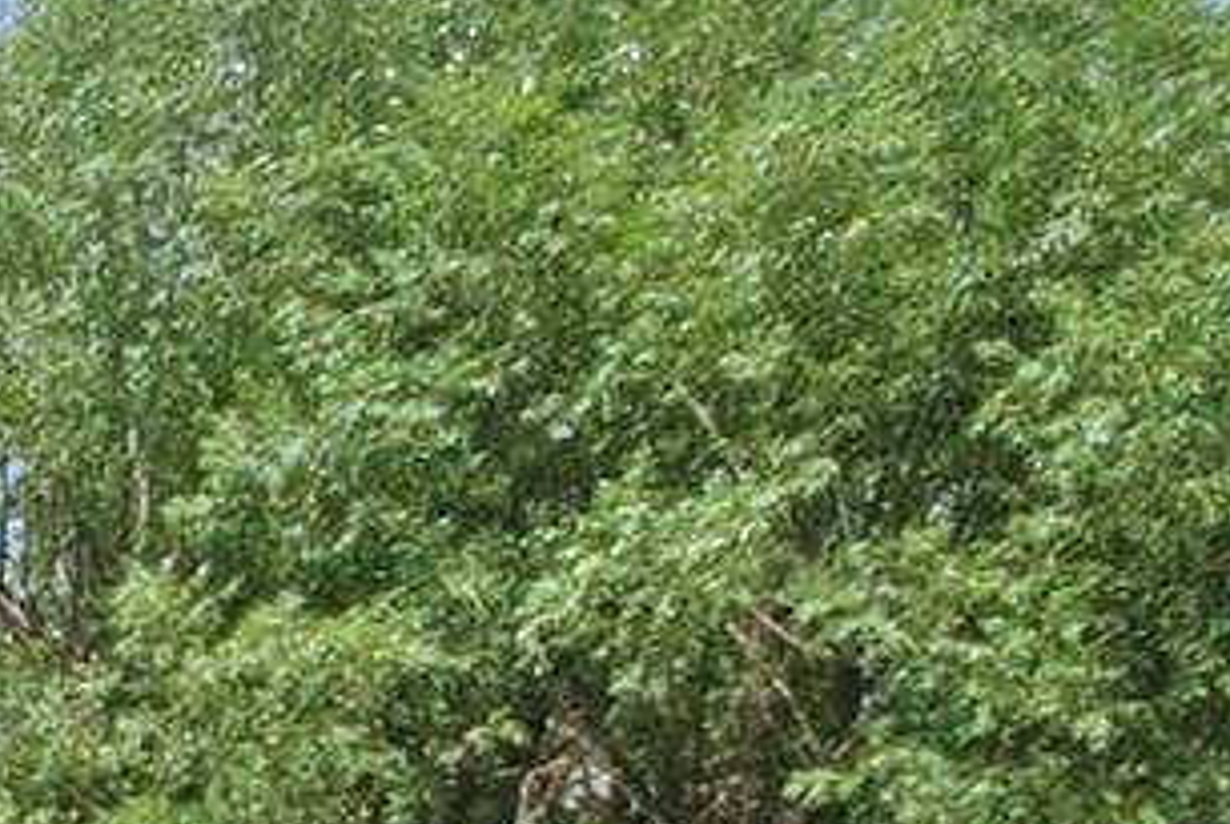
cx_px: -1598
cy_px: 1608
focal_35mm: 79
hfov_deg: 15.7
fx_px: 2703
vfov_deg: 14.6
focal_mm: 10
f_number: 3.5
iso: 200
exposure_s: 1/1600
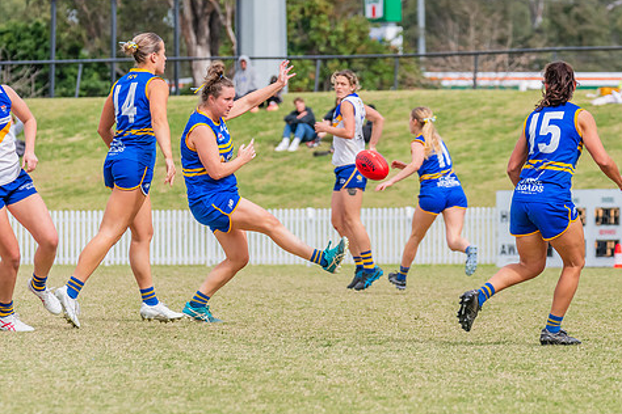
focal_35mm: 411
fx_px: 7101
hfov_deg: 5.0
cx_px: 243
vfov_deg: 3.3
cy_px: 193
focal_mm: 270
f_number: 9
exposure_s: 1/1250
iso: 800
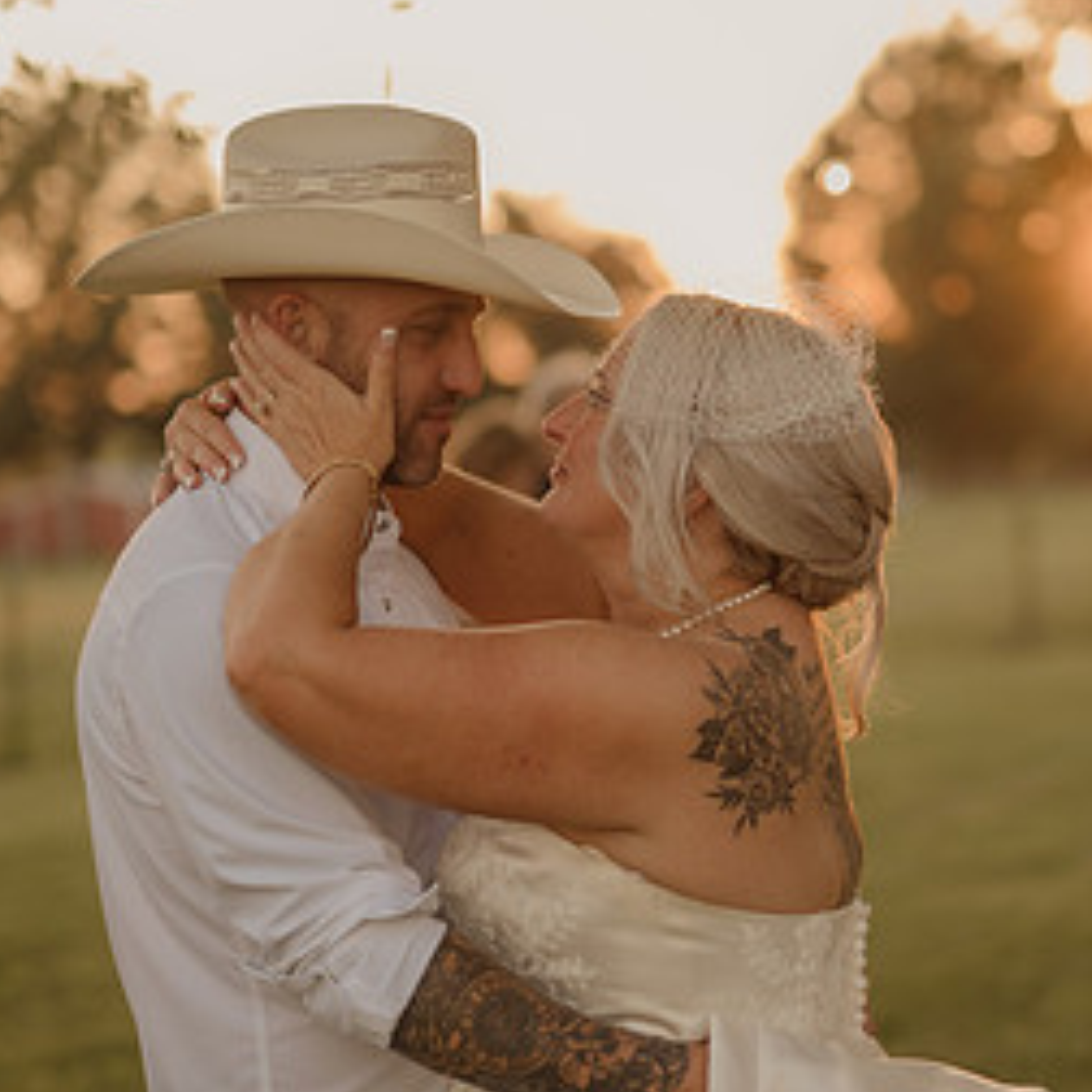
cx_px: 689
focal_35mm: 98
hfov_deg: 17.7
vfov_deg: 17.7
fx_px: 3498
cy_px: 578
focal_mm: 50
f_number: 2.8
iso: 200
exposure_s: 1/400
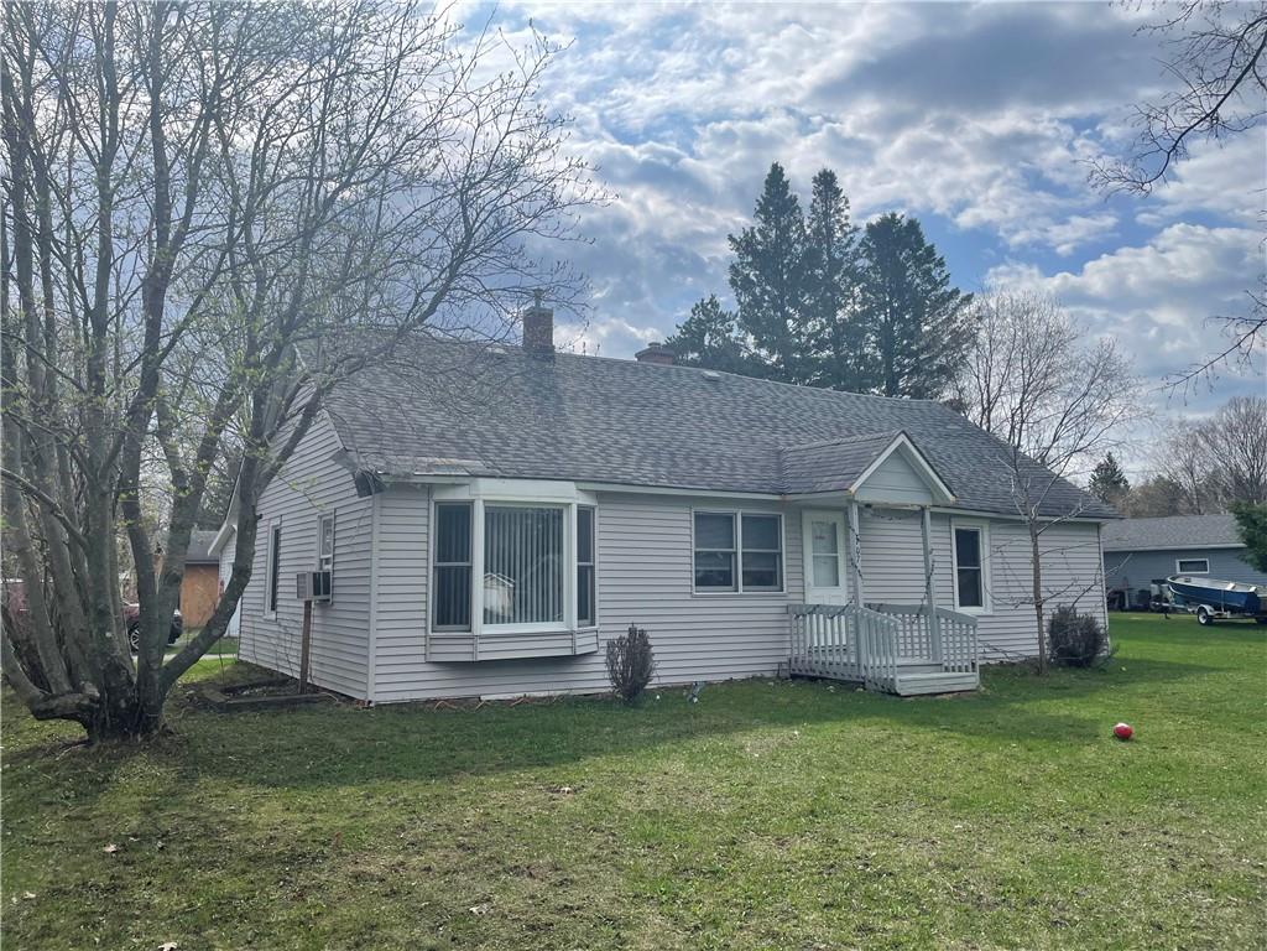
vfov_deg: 53.1
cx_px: 634
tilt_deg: +7.7
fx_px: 952
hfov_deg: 67.3
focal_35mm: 26
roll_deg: +1.4
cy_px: 476
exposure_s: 1/5556
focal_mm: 4.2
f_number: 1.6
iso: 32
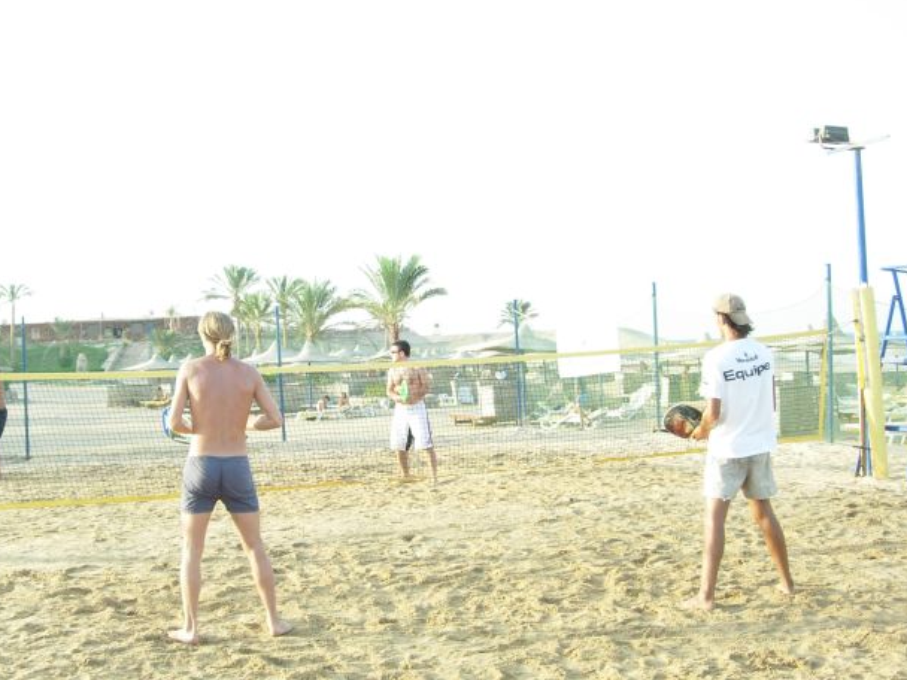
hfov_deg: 38.0
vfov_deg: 29.0
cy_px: 413
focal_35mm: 50
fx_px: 1310
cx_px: 365
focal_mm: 7.8
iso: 64
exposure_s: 1/724
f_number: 2.8
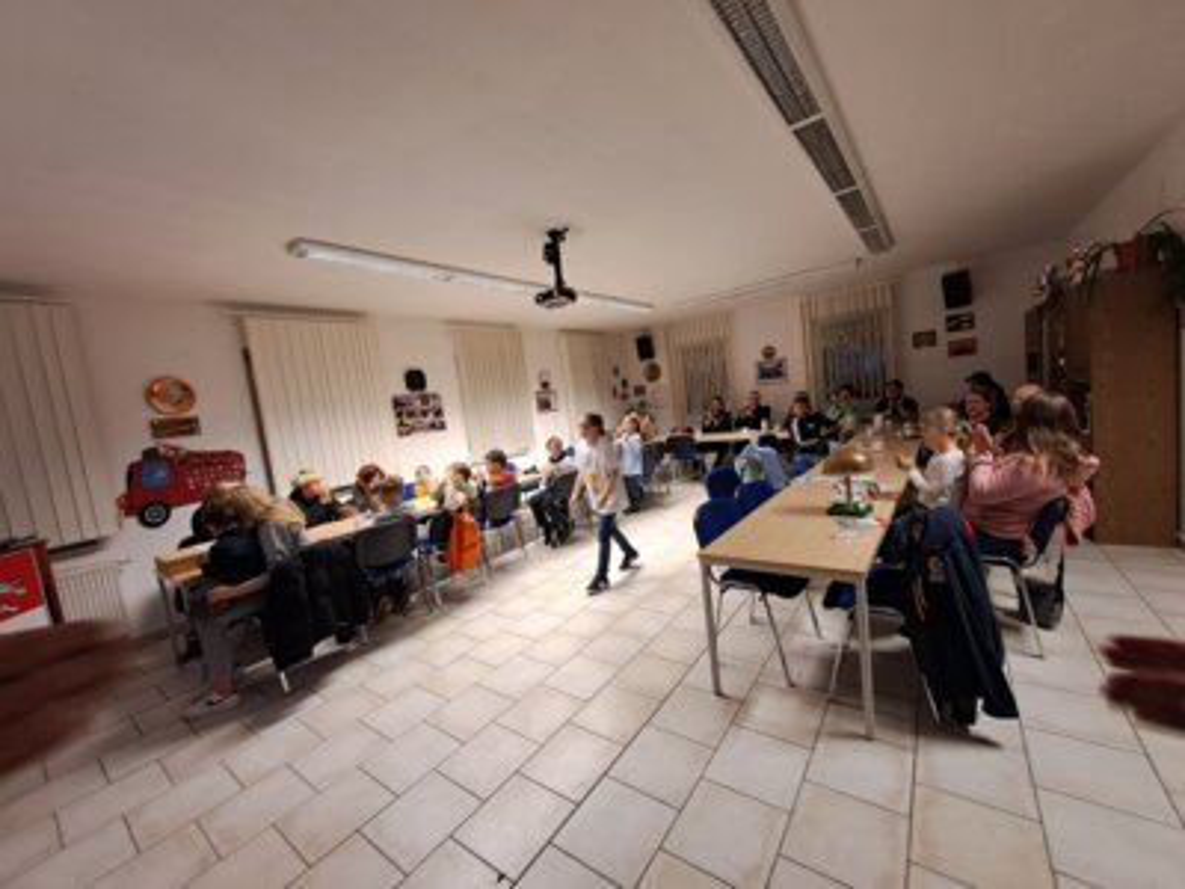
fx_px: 445
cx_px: 592
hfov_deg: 106.2
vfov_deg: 89.9
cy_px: 444
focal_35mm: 13
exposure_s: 1/33
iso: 200
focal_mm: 1.42
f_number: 2.2
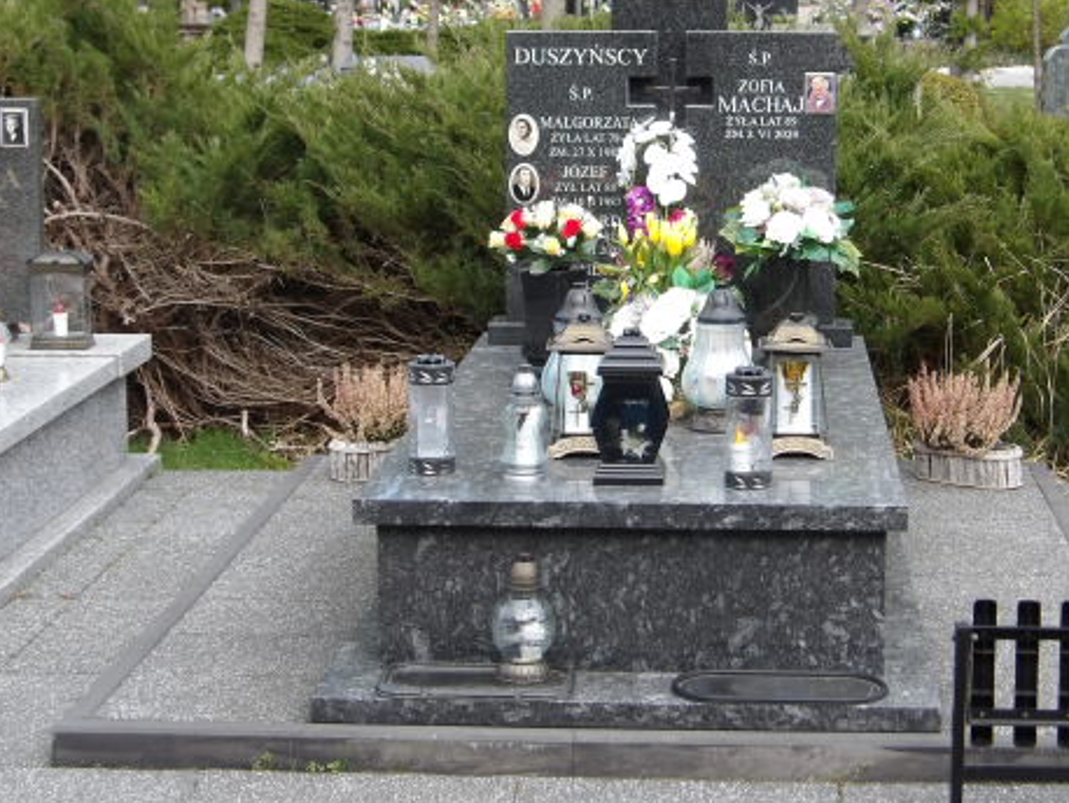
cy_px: 366
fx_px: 2286
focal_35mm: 74
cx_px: 698
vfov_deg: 19.9
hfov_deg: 26.2
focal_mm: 9.4
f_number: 4.2
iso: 100
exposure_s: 1/159
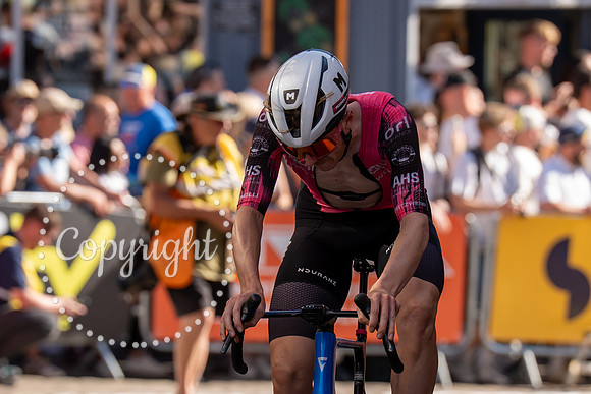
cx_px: 364
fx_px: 6874
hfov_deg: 4.9
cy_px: 209
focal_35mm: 419
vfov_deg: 3.3
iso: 400
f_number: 4
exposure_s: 1/1000
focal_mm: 194
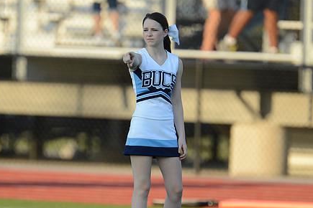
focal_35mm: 733
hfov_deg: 2.8
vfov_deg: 1.9
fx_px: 6373
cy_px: 134
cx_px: 143
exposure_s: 1/2000
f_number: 4
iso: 800
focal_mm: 550
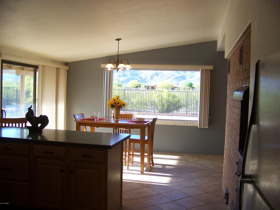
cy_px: 105
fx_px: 291
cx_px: 140
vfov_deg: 39.7
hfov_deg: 51.4
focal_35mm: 36
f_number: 2.8
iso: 64
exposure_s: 1/60
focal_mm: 5.85
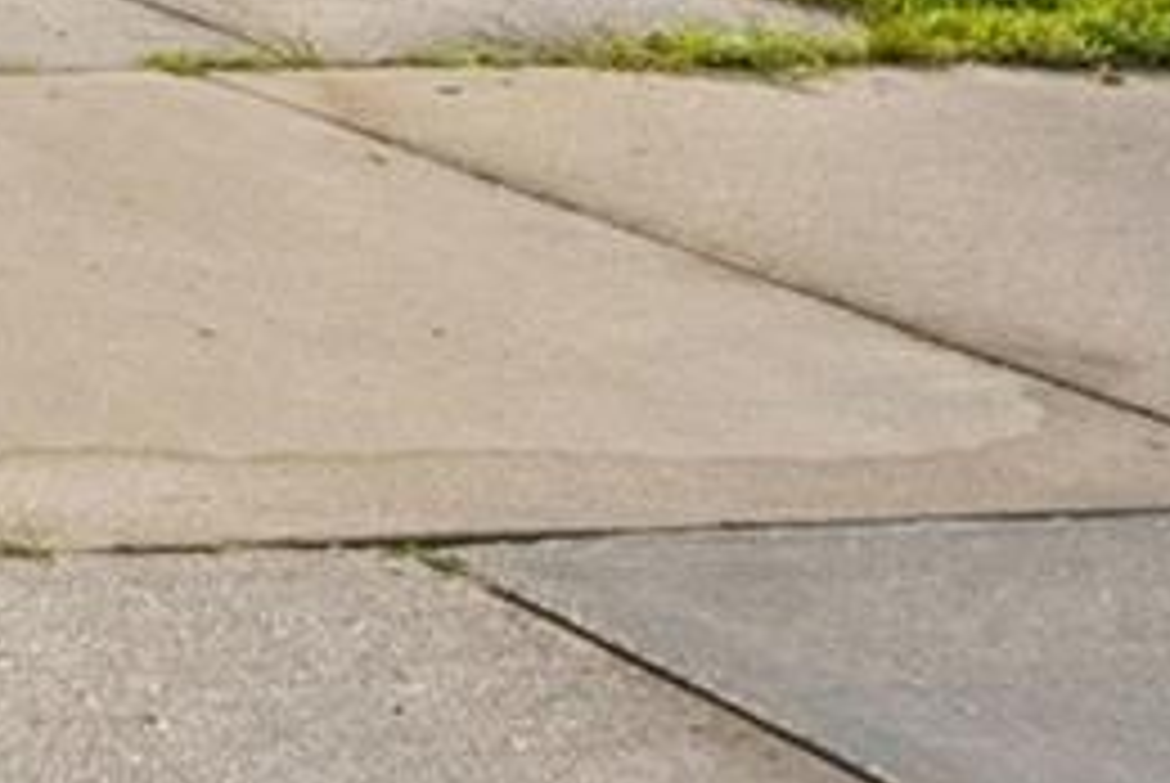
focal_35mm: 86
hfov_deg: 12.5
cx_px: -2124
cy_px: -662
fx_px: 2798
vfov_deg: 14.0
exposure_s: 1/500
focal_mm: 14
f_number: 11
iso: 400
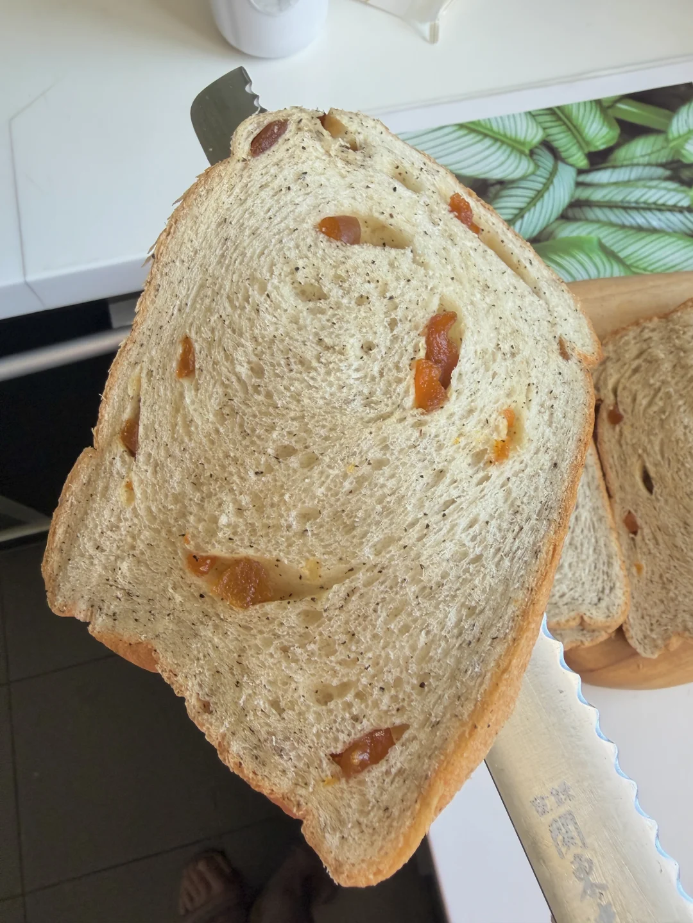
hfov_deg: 56.8
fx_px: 641
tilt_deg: -69.2
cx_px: 346
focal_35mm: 24
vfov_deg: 71.6
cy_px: 462
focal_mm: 2.22
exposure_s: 1/121
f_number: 2.2
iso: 160
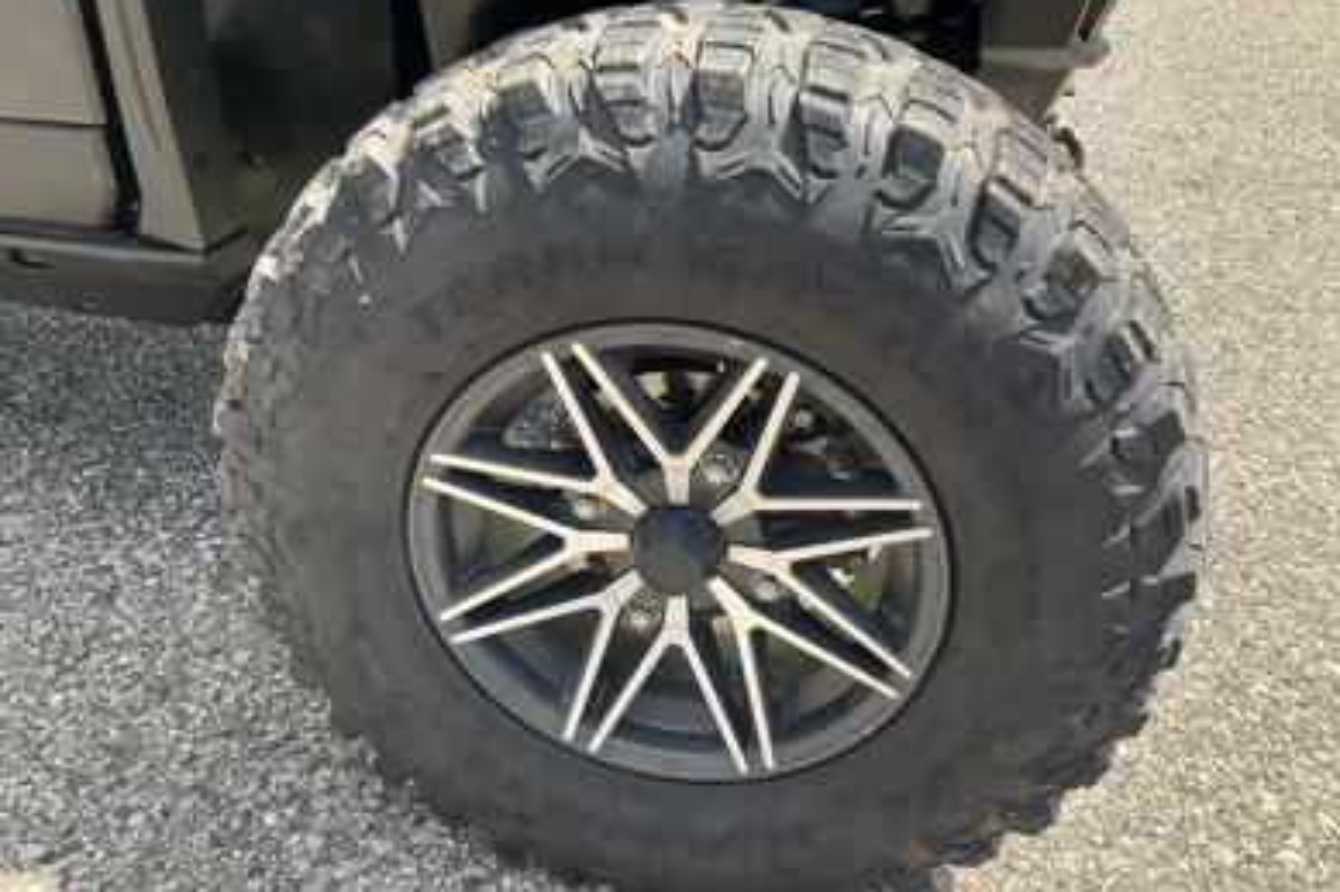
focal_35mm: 31
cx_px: 661
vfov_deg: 42.3
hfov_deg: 60.3
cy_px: 475
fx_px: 1153
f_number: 1.8
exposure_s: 1/473
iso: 25
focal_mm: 3
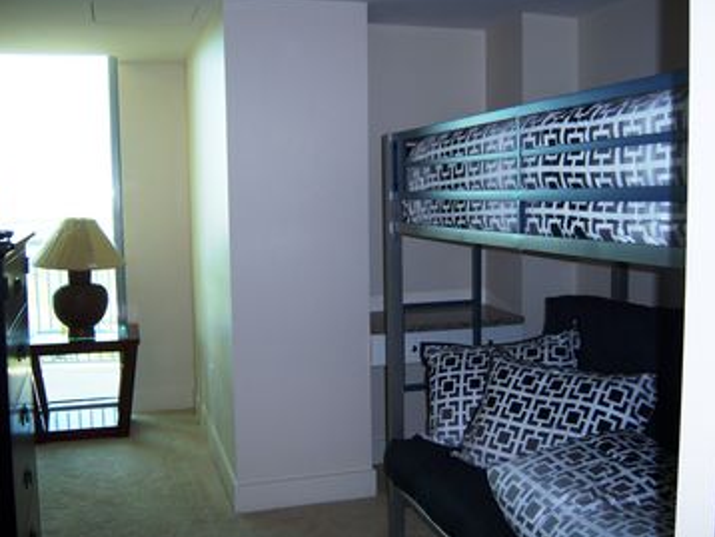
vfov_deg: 38.7
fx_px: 765
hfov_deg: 50.1
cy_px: 269
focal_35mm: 37
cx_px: 352
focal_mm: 7.5
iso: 80
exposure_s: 1/60
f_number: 2.8
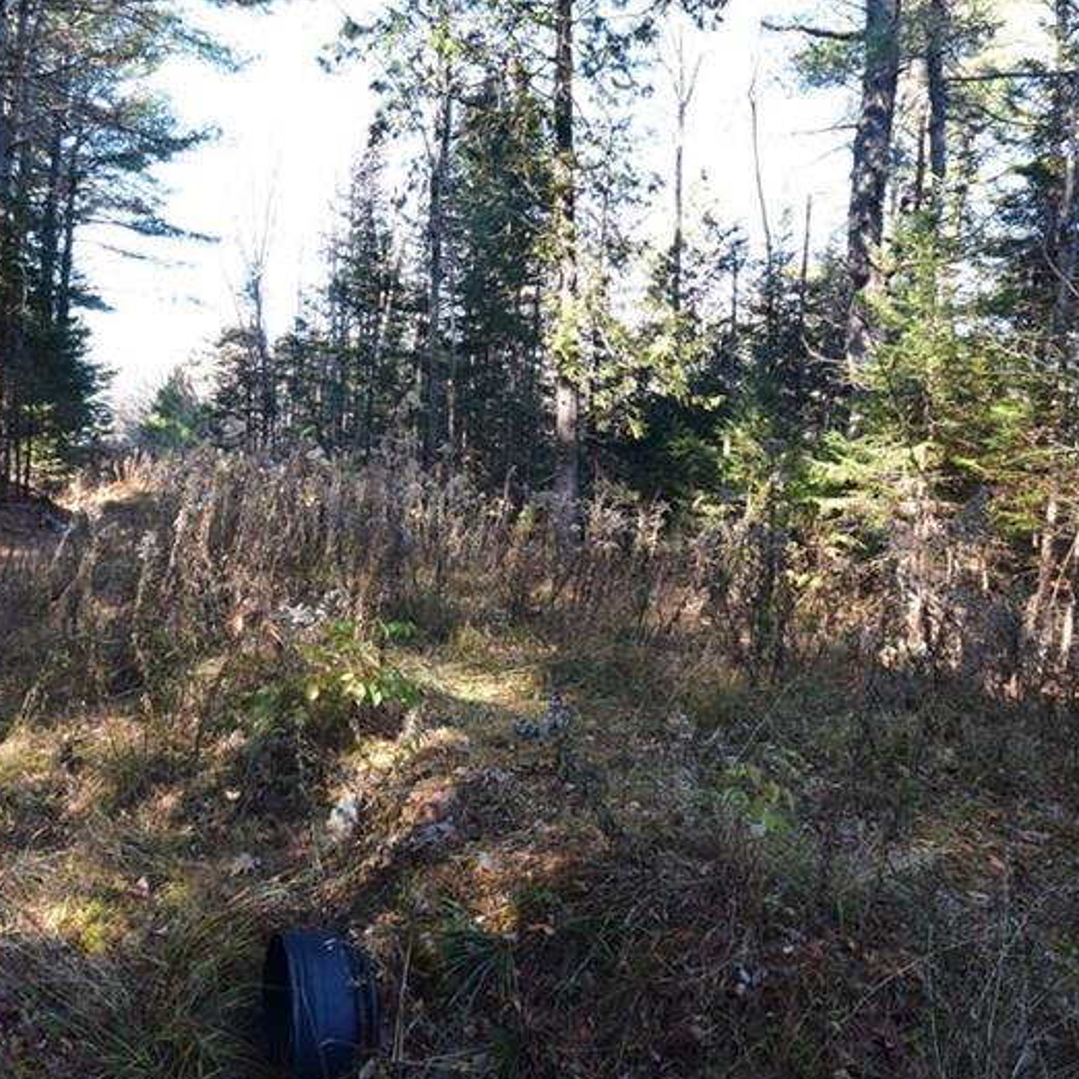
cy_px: 524
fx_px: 882
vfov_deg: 62.9
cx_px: 434
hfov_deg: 62.4
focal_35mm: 25
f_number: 8
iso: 1600
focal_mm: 10
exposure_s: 1/60
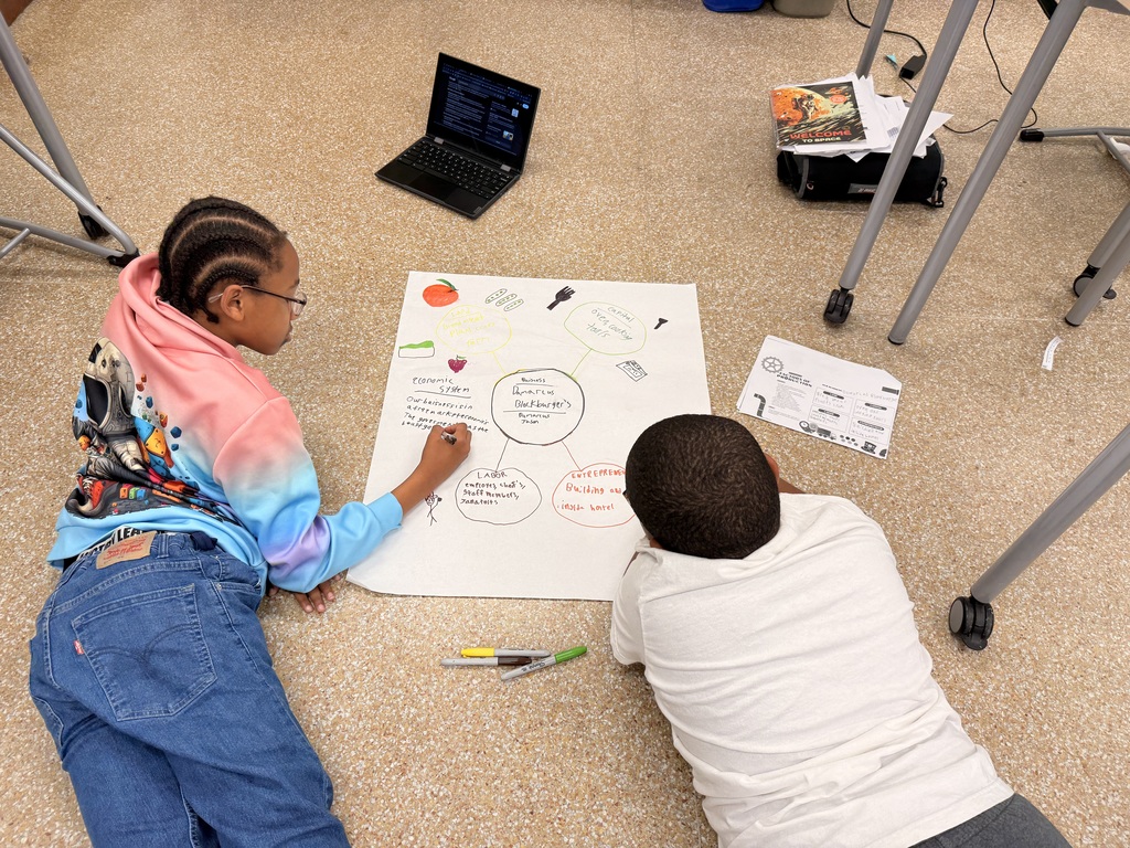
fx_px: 783
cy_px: 424
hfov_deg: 71.6
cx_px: 565
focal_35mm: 24
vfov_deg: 56.8
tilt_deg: -51.8
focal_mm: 6.76
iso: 100
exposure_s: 1/120
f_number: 1.78
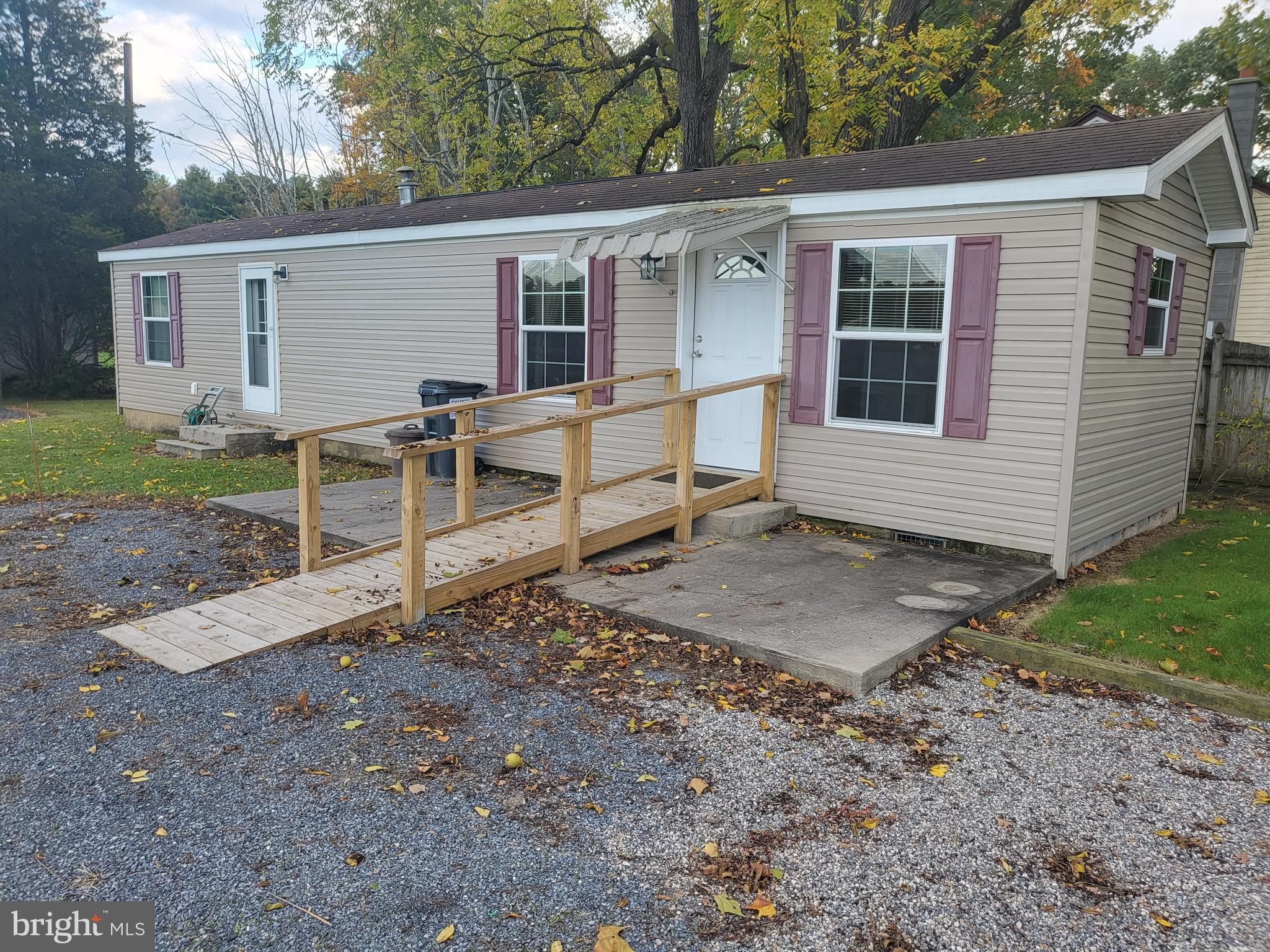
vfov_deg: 53.1
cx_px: 635
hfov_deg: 67.3
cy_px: 476
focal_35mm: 26
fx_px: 954
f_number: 1.8
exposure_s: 1/157
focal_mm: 4.25
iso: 50
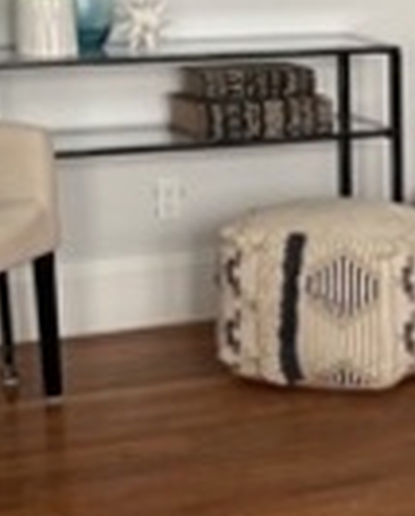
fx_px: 1943
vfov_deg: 15.1
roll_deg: -0.5
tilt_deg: -16.0
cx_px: 595
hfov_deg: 11.7
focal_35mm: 127
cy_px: 365
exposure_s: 1/118
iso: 125
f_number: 1.6
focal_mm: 4.2
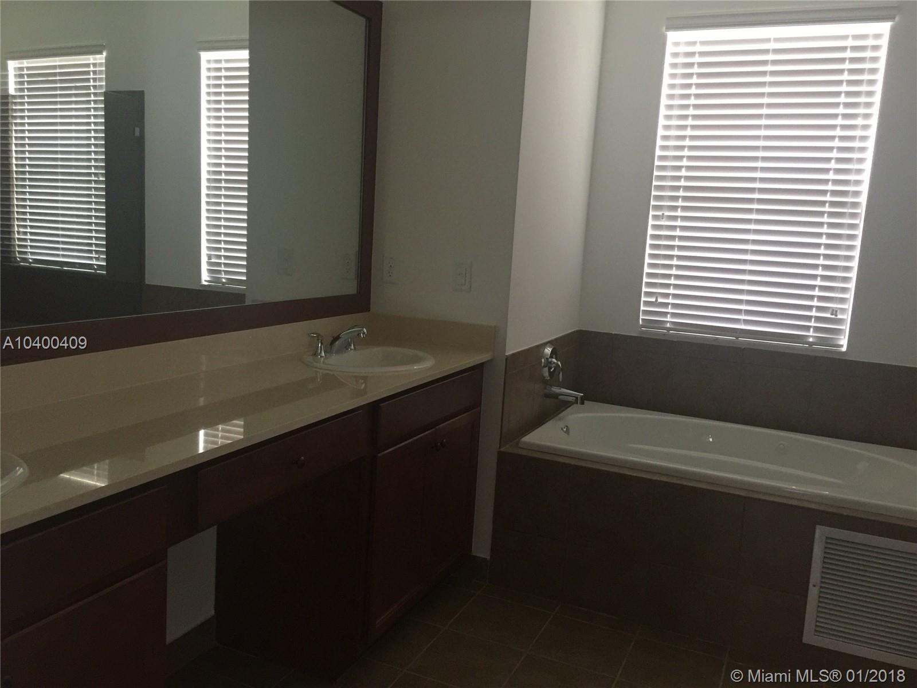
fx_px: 768
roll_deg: -3.7
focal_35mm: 29
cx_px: 458
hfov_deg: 61.7
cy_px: 344
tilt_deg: -8.4
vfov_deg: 48.2
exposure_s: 1/15
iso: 160
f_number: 2.2
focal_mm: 4.15
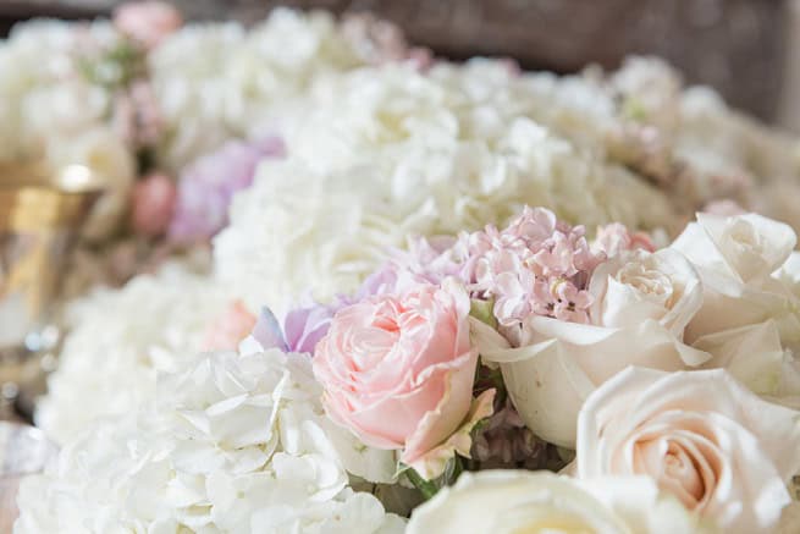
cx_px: 400
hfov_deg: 32.4
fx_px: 1378
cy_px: 267
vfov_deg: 21.9
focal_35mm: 62
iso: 400
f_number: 6.3
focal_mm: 62
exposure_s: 1/125
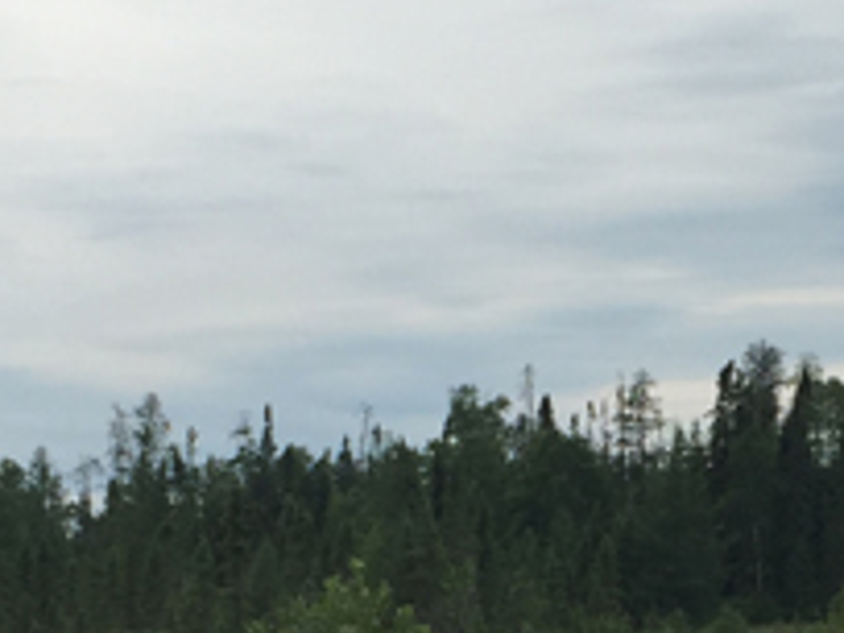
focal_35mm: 128
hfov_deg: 15.1
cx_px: 836
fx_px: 3121
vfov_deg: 11.4
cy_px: 747
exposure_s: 1/1647
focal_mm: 4.15
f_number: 2.2
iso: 32
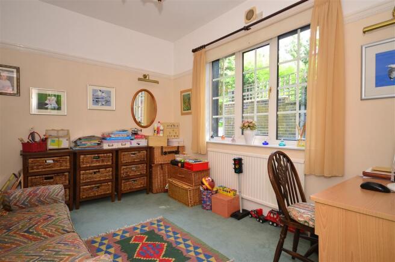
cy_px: 131
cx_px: 198
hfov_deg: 85.6
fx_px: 213
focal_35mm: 20
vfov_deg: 62.9
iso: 200
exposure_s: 1/25
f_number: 4.8
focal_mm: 13
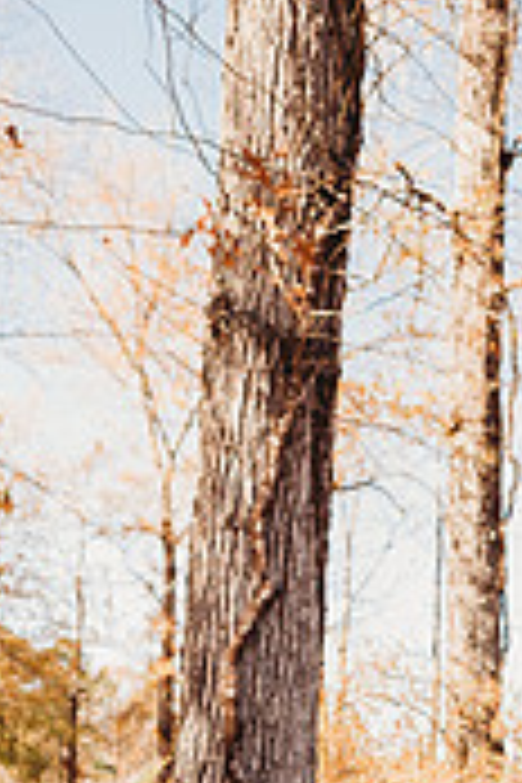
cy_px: 918
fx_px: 1348
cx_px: 612
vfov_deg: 28.5
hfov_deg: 20.6
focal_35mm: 62
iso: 100
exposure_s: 1/250
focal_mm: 24
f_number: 2.8
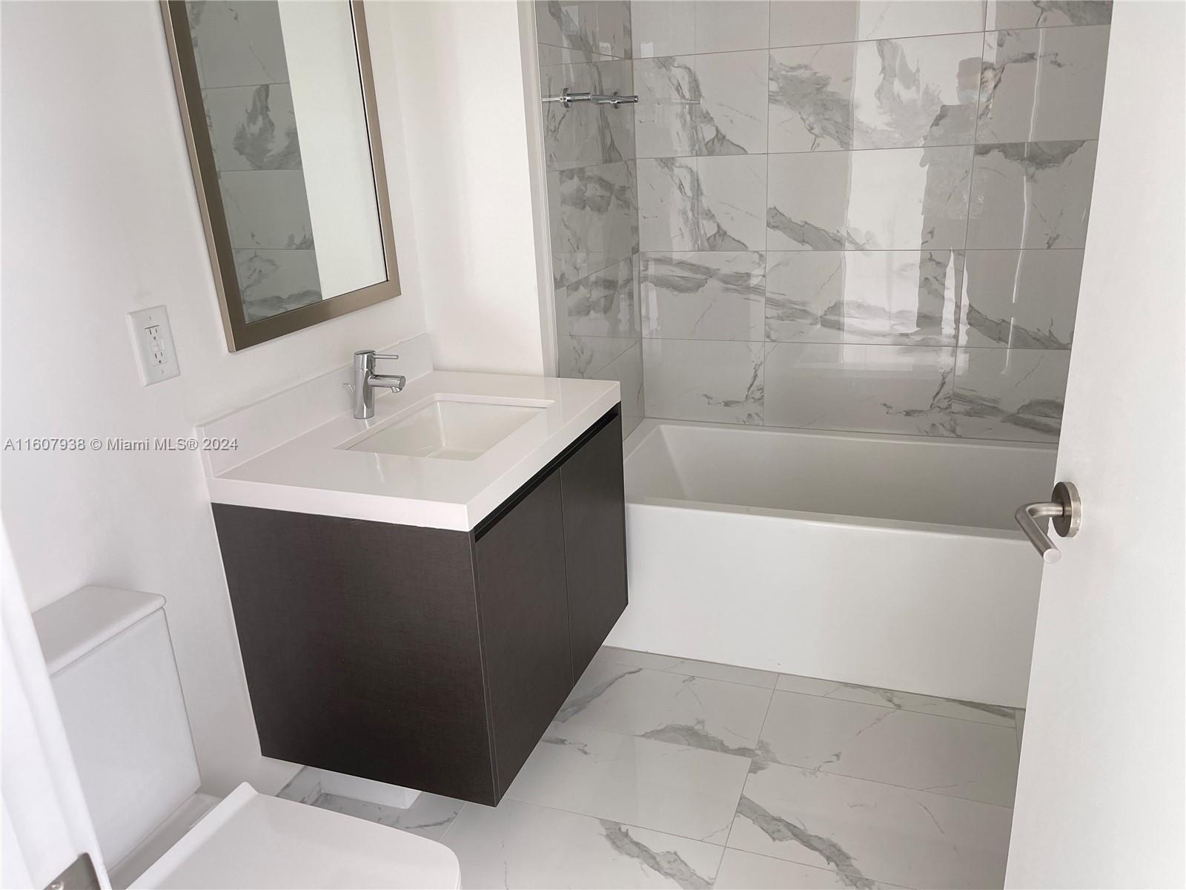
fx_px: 891
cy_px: 445
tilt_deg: -20.6
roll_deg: +1.6
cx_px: 593
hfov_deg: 67.3
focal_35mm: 26
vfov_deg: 53.1
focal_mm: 5.1
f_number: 1.6
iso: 125
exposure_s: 1/118
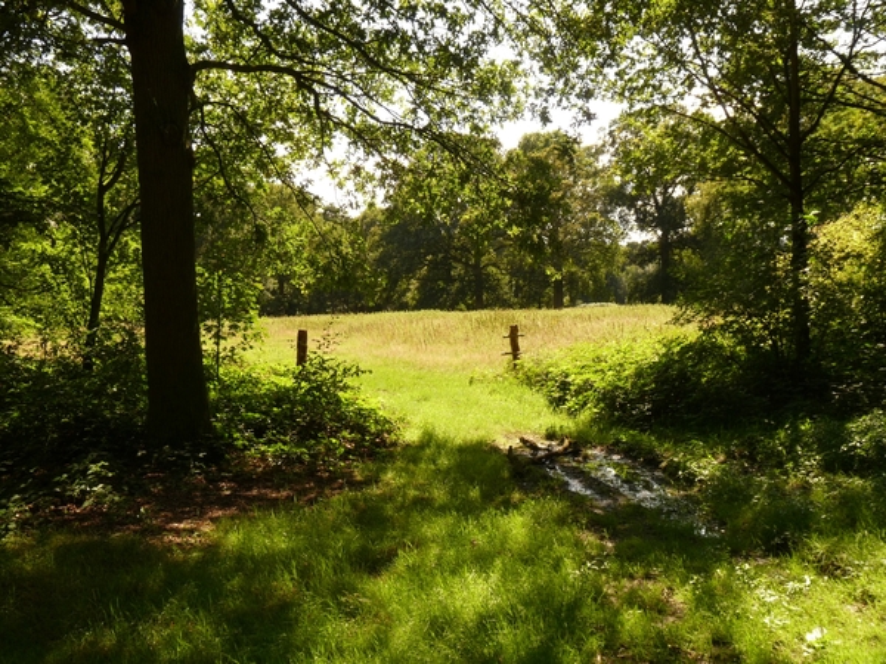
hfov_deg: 49.0
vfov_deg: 37.7
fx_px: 973
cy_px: 332
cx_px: 443
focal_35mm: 38
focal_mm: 6.8
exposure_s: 1/250
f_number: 4
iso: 100
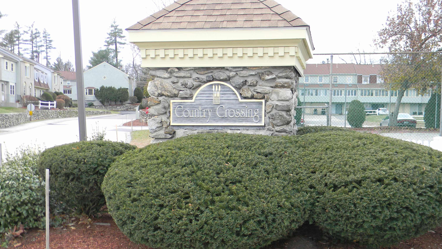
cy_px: 132
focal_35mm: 40
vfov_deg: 29.7
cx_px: 220
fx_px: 469
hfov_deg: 50.5
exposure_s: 1/52.3
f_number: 3.7
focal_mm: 6.4
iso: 80
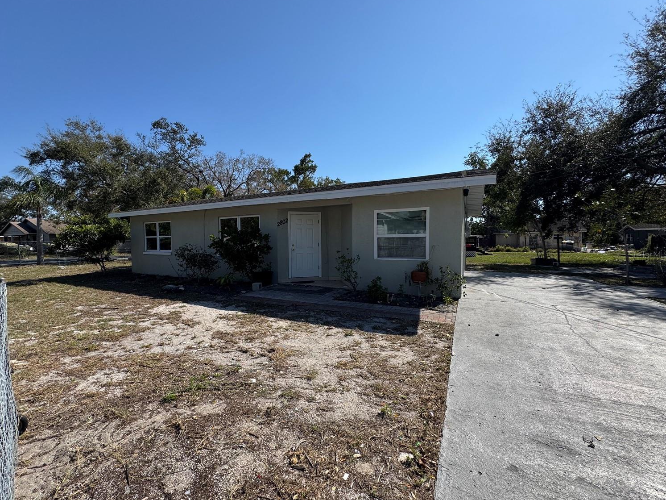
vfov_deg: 81.7
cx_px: 314
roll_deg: +0.2
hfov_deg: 98.1
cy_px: 254
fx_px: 289
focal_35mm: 15
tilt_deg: -3.2
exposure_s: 1/1709
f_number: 2.2
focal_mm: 2.22
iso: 50
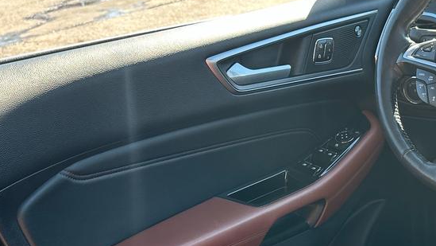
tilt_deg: -25.6
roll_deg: +5.7
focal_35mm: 61
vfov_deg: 19.5
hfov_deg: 33.3
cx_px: 353
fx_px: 705
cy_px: 205
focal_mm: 6.86
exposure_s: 1/224
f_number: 1.78
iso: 64
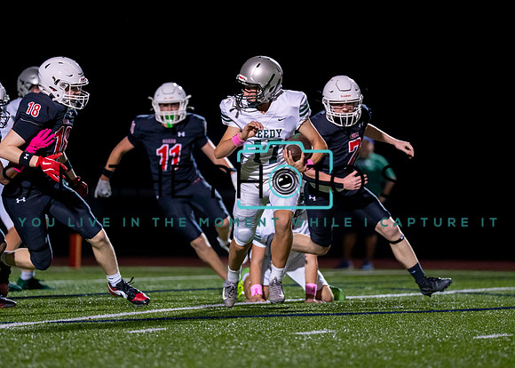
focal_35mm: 283
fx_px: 4138
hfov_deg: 7.1
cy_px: 153
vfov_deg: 5.1
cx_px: 252
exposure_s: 1/1000
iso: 2000
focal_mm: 200
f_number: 2.8
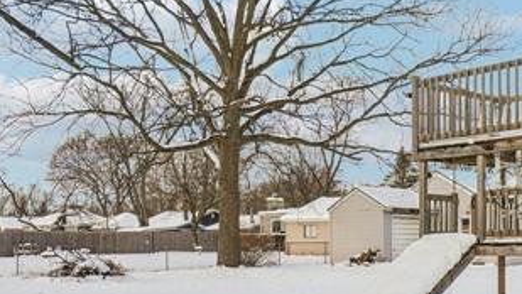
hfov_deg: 39.4
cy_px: 247
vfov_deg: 22.7
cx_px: 350
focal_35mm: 52
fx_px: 720
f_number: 8
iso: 100
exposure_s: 1/350
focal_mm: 10
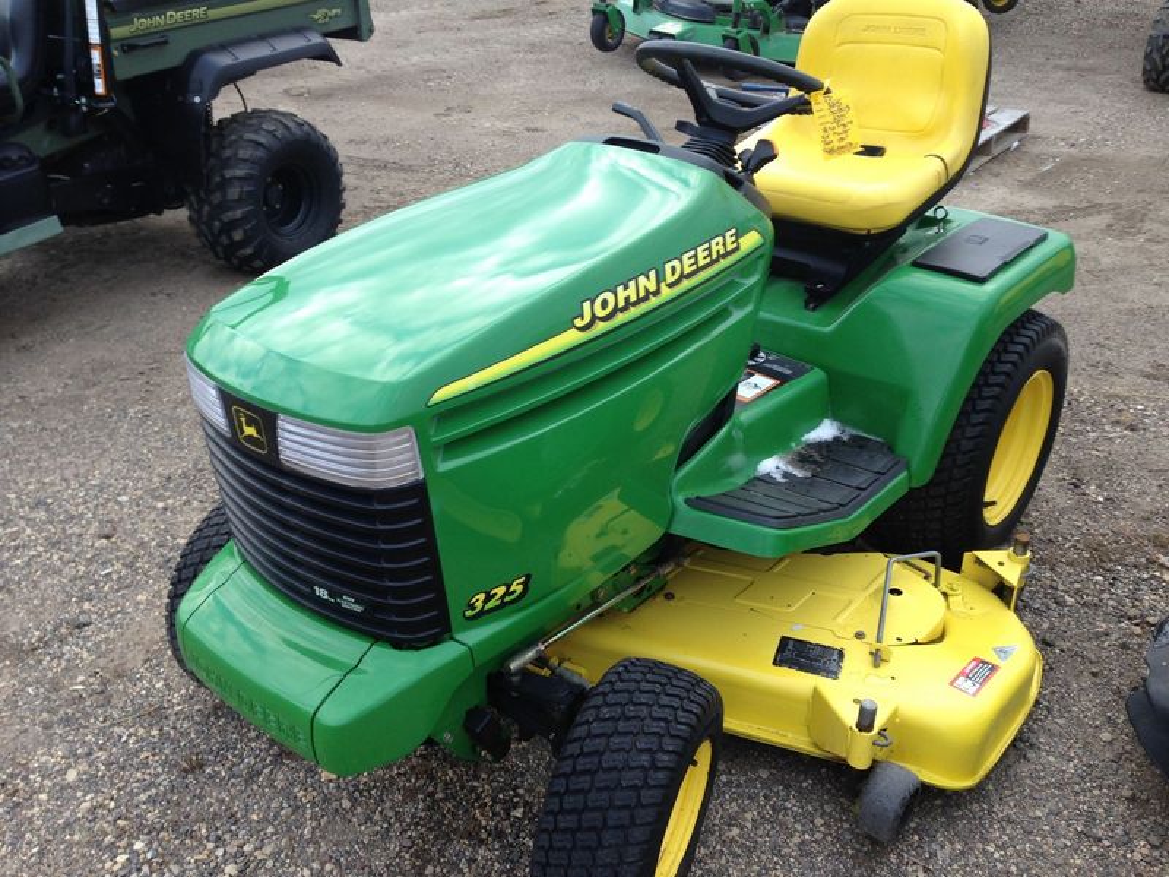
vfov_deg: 42.9
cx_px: 584
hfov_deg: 55.4
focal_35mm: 33
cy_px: 438
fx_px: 1114
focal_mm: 4.12
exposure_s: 1/153
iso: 50
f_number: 2.4
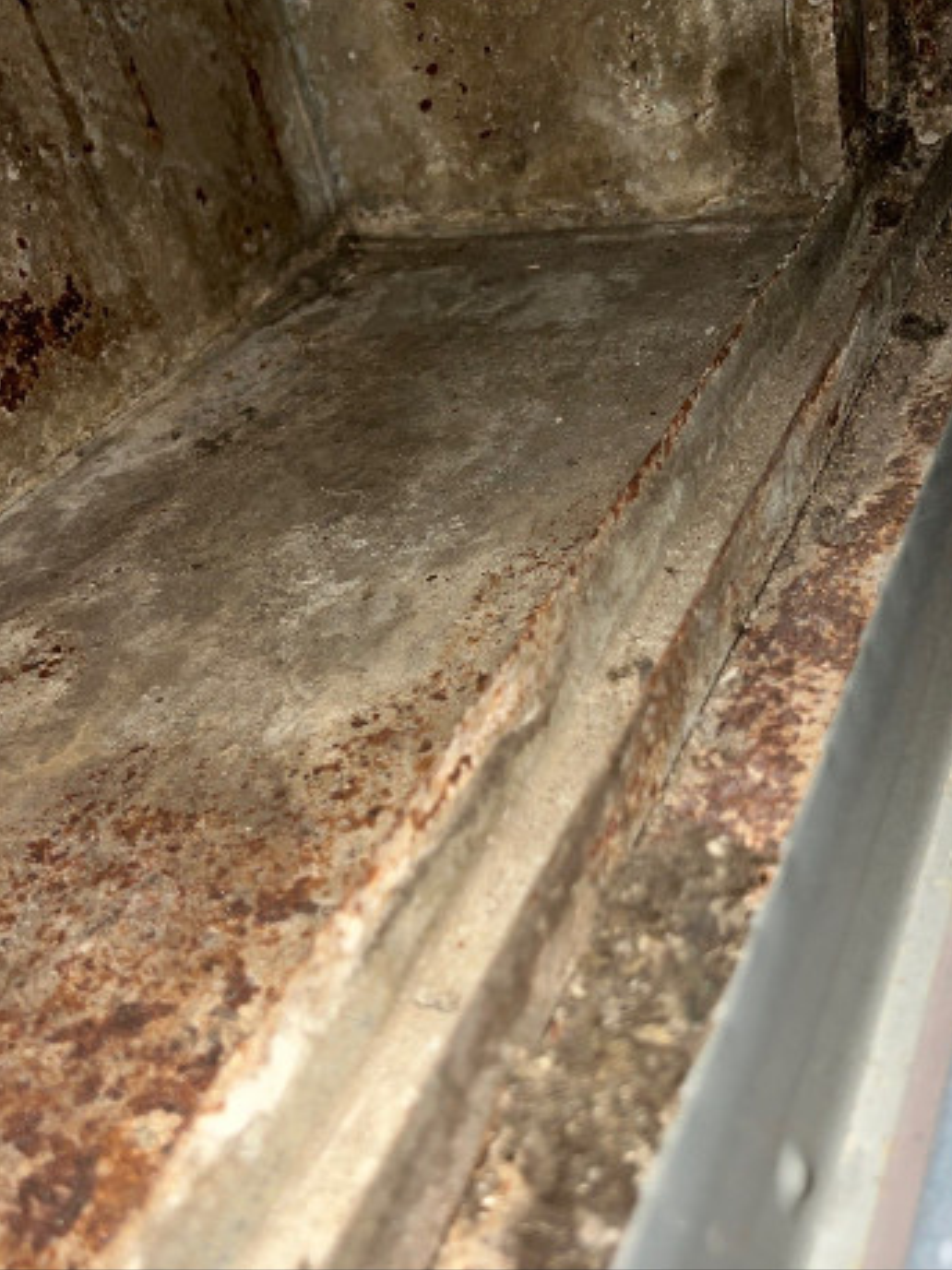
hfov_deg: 25.2
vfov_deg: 33.2
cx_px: 482
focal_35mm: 58
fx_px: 2128
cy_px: 627
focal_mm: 6.6
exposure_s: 1/23
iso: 20
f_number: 2.8
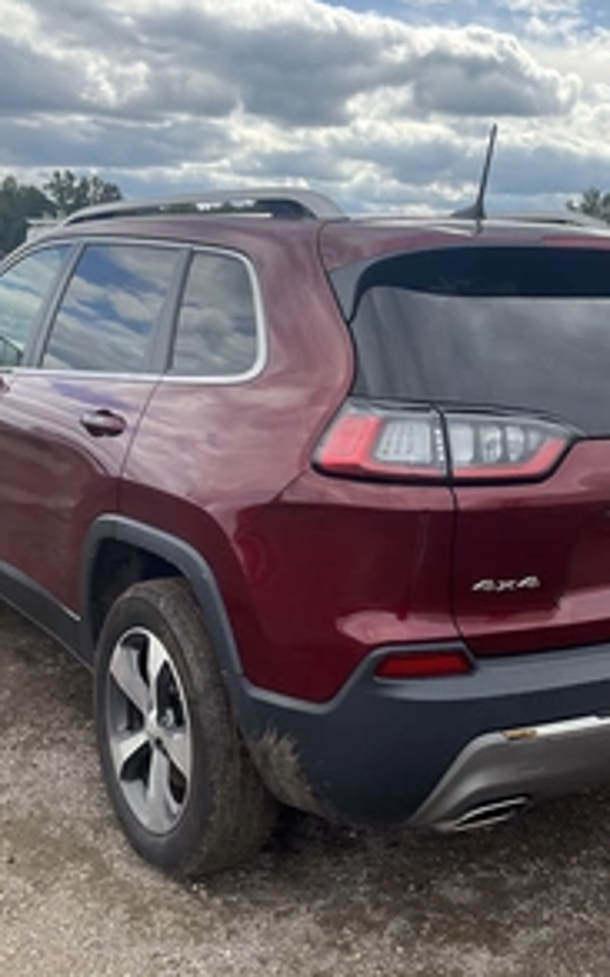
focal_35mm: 42
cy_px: 483
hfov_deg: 30.5
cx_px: 363
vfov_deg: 47.2
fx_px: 1118
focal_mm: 3
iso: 25
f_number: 1.8
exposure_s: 1/1168
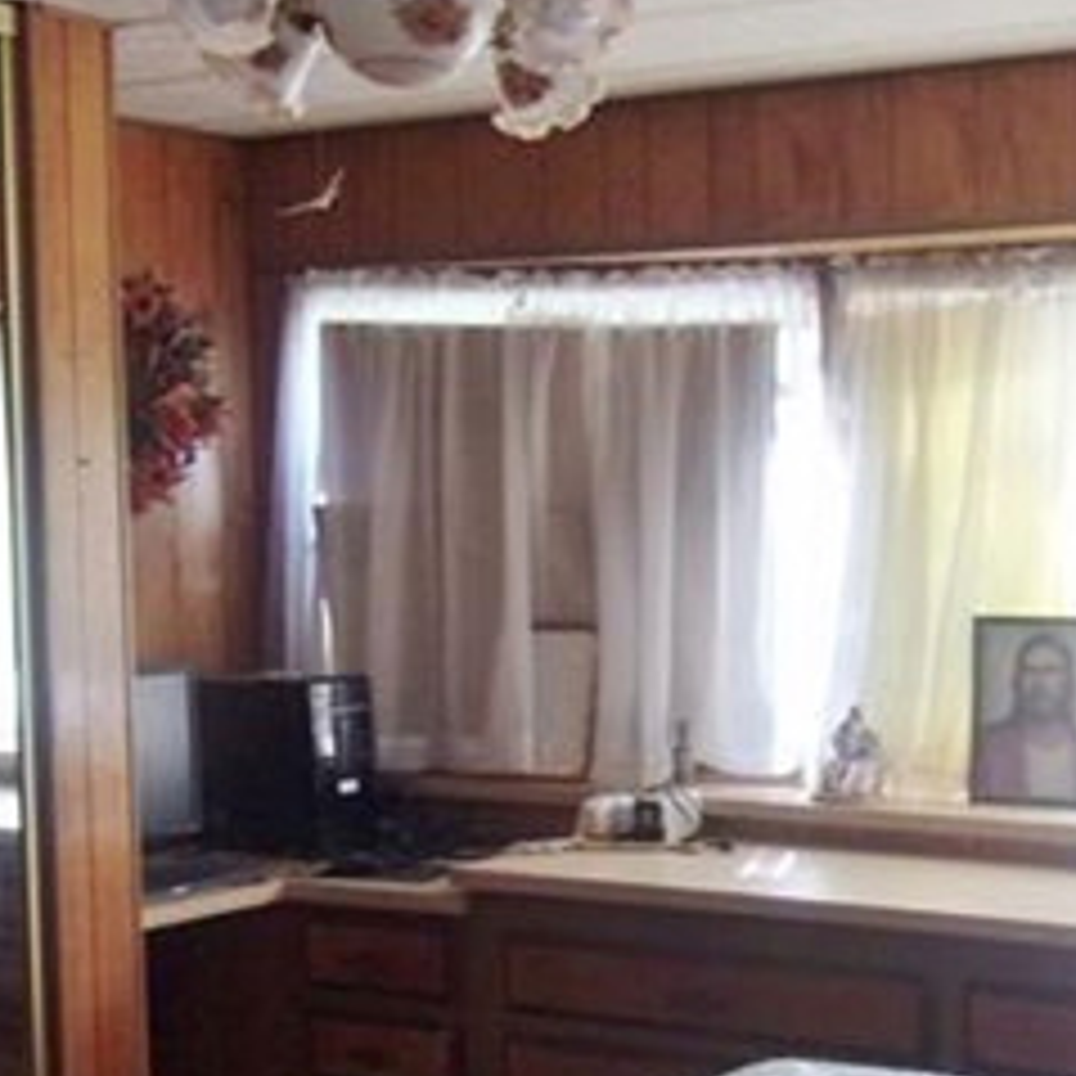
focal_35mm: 64
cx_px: 779
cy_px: 671
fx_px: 2251
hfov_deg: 26.6
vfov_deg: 26.8
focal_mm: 4.9
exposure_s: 1/34
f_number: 3
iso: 128
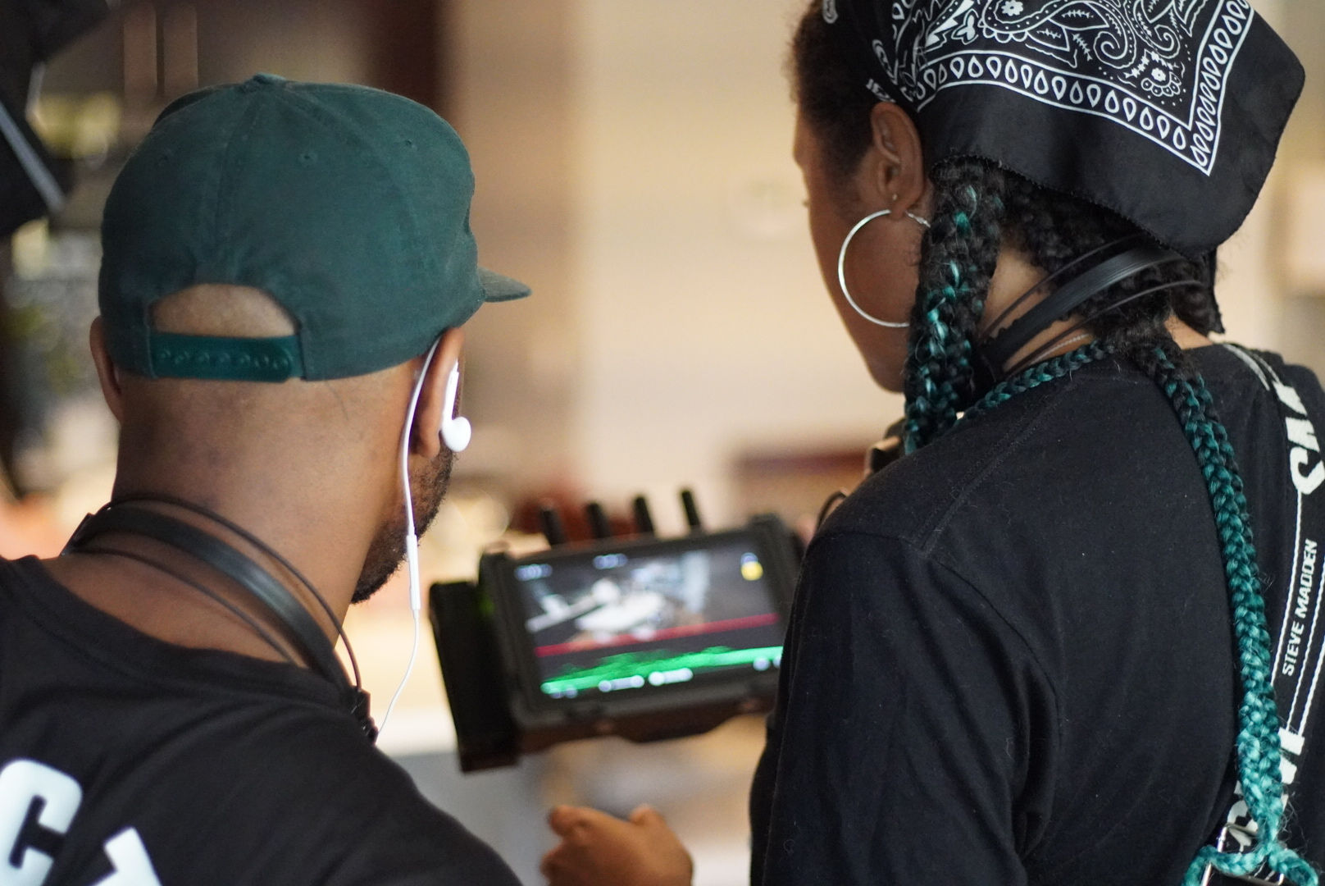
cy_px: 443
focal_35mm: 75
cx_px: 662
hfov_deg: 27.0
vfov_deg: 18.2
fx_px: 2762
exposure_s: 1/1600
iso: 6400
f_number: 1.8
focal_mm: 50
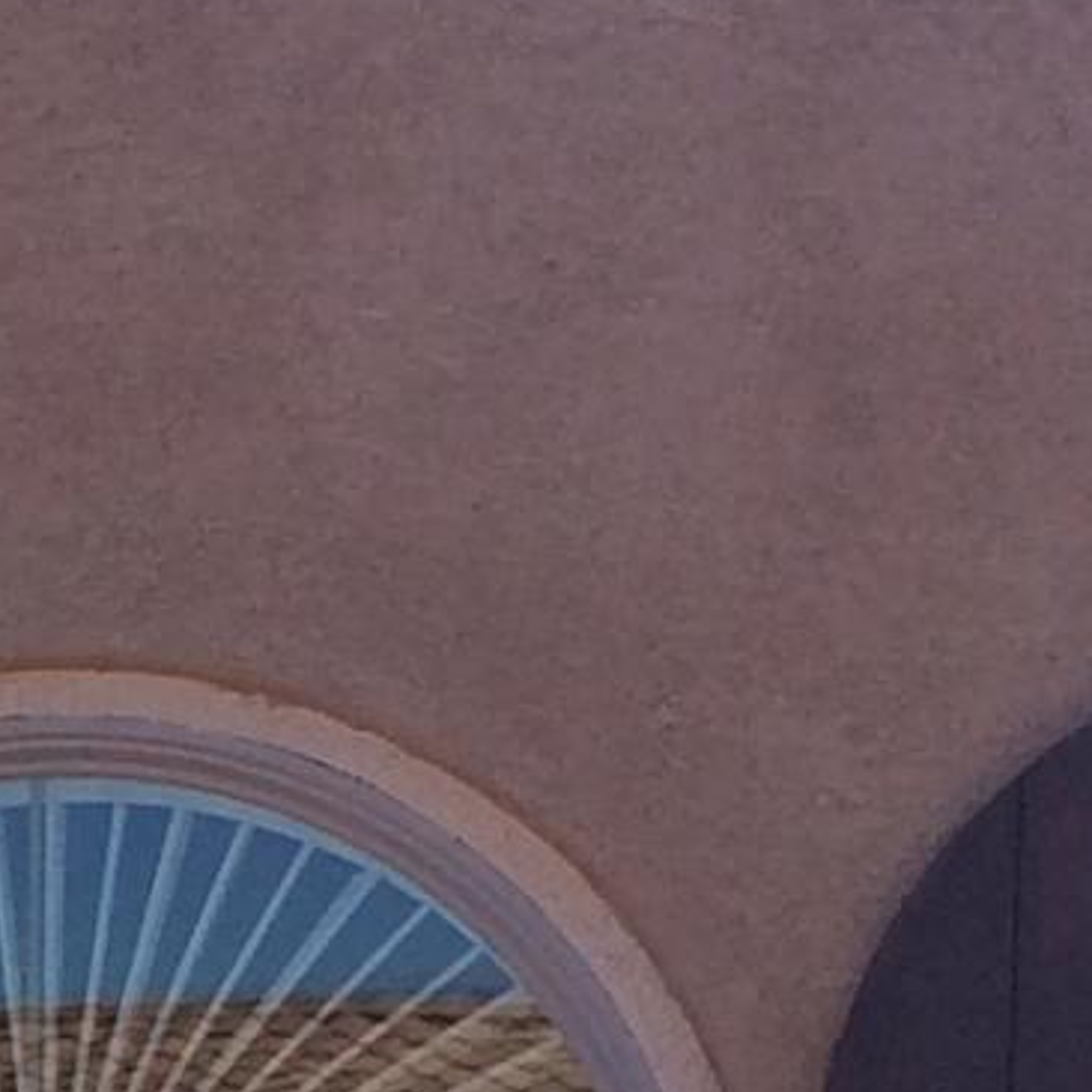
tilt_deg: -3.6
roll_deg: +0.4
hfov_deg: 7.4
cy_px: 1984
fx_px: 7495
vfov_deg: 8.0
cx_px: -2047
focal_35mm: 210
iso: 32
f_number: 2.2
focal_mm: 4.15
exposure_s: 1/1368
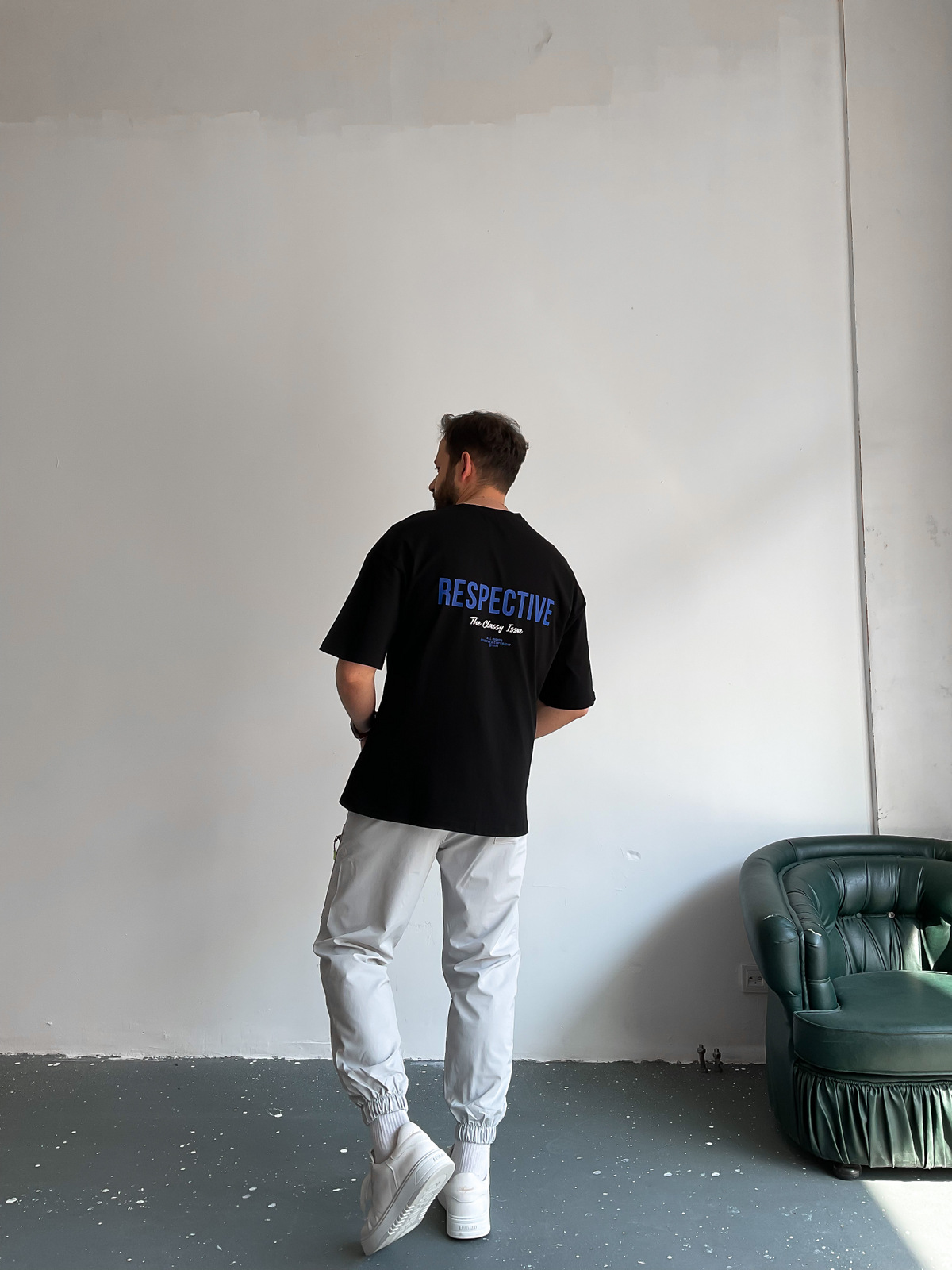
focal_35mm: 29
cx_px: 476
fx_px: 1063
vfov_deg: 61.7
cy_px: 635
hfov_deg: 48.2
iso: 16
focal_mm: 3
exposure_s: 1/125
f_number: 1.8
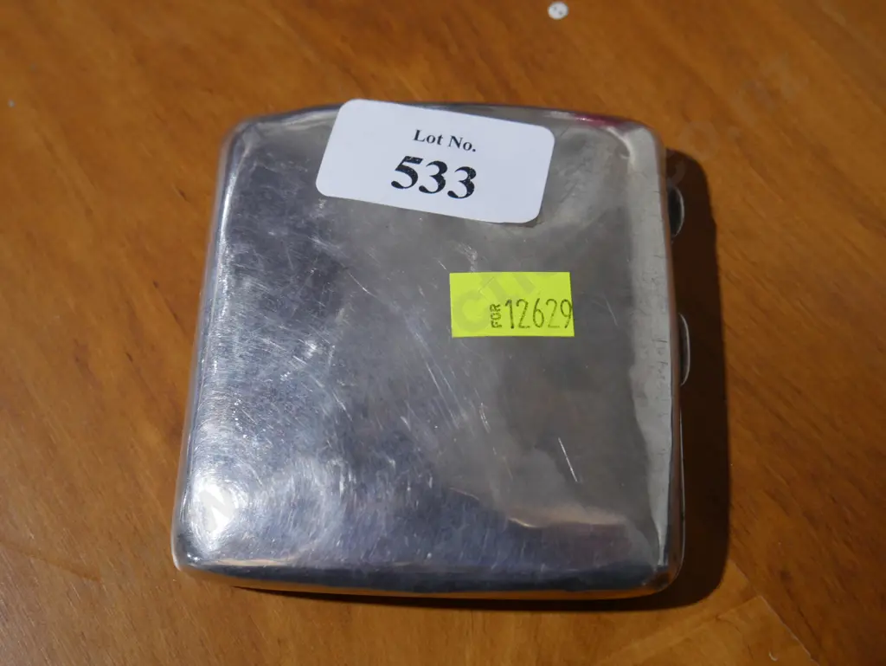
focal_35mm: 48
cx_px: 443
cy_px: 333
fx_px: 1229
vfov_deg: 30.3
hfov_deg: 39.6
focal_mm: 24
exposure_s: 1/60
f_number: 5.6
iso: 640
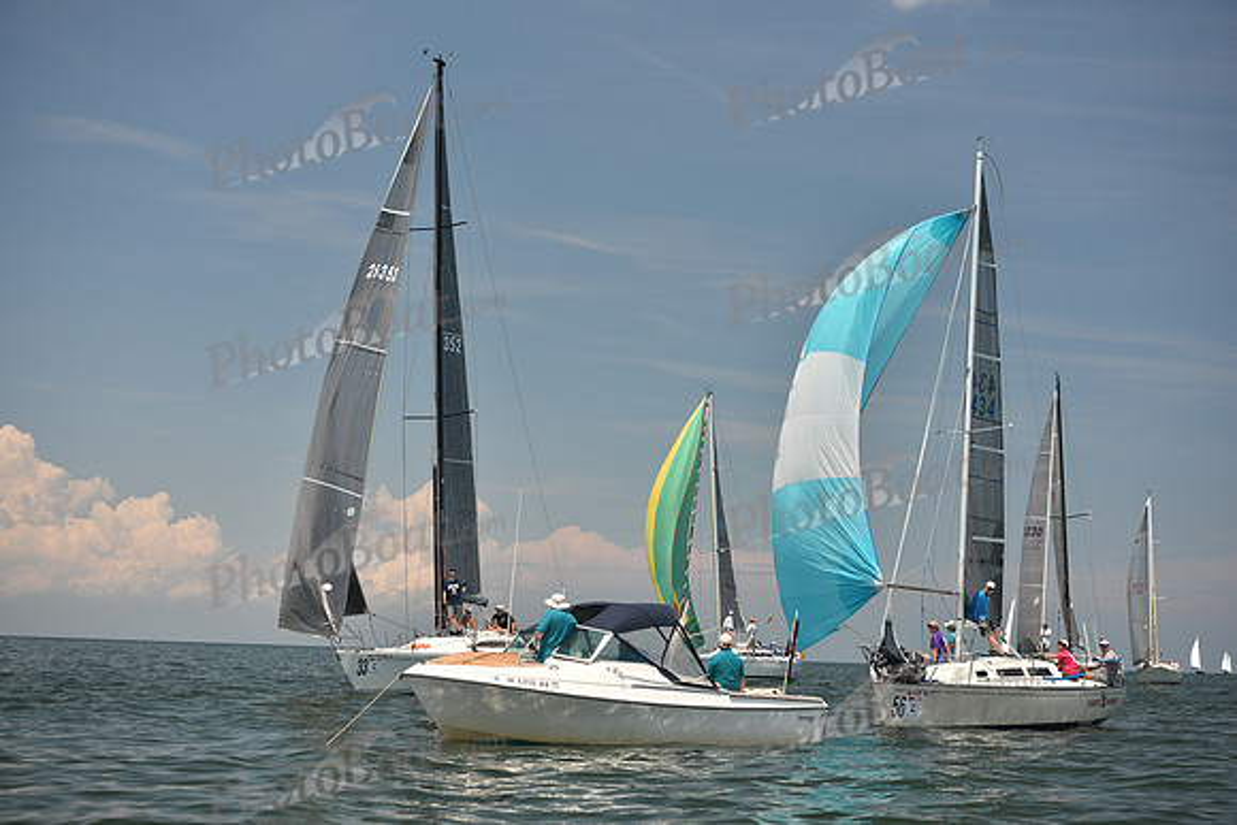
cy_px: 412
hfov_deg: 20.0
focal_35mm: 102
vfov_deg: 13.4
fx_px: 3505
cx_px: 618
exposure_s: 1/2000
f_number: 4
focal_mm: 102
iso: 320
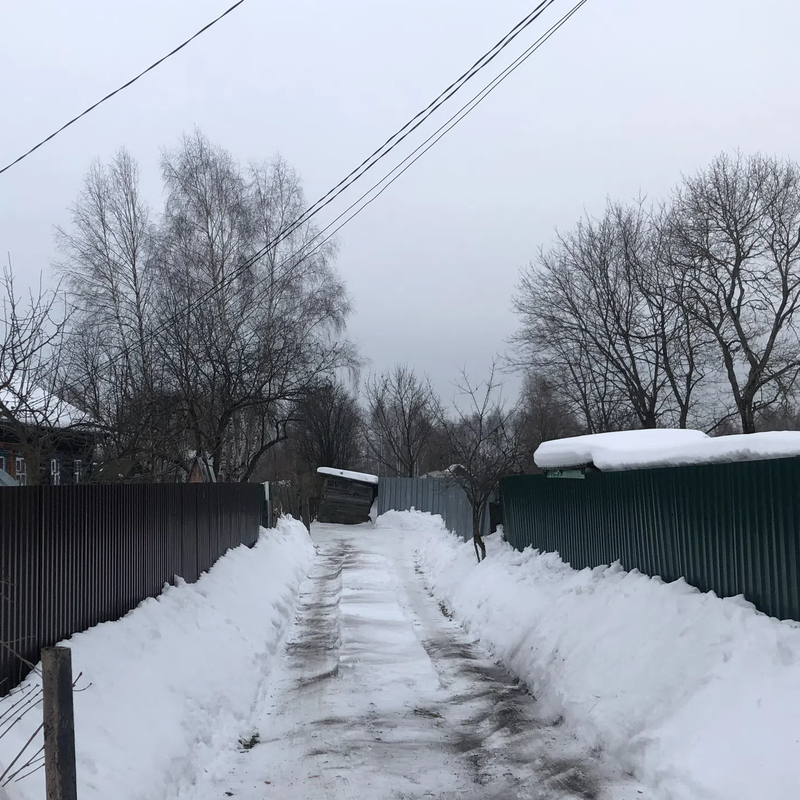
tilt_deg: +0.8
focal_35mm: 42
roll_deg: +0.3
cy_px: 434
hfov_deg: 39.9
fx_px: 1098
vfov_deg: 40.0
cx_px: 322
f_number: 1.8
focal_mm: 4
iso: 40
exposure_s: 1/120
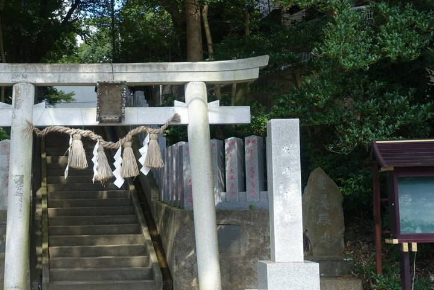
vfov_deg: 24.6
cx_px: 91
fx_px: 663
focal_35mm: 55
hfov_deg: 35.2
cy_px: 167
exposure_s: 1/125
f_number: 5.6
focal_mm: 11.93
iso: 125
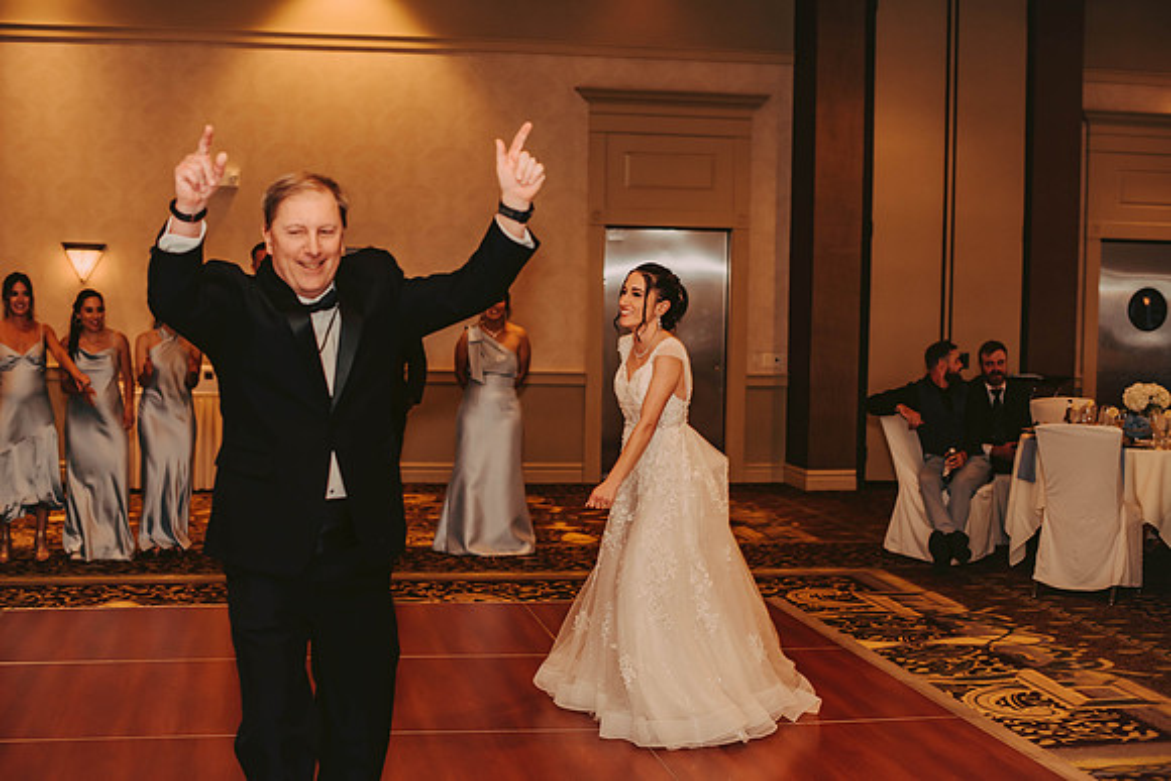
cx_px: 586
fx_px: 1627
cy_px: 390
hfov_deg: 39.6
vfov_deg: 27.0
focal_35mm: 50
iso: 800
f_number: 2.5
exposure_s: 1/125
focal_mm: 50
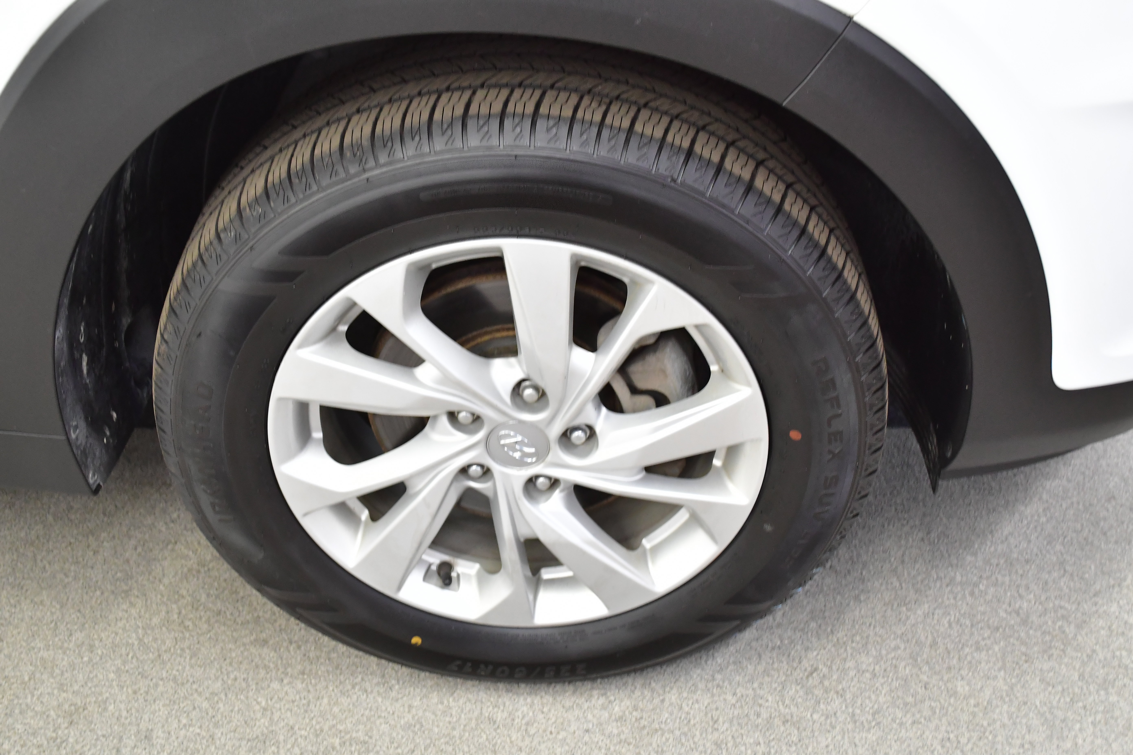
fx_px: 1416
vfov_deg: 29.9
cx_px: 566
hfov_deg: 43.6
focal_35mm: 45
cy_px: 378
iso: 2000
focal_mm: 30
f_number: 5.6
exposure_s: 1/40
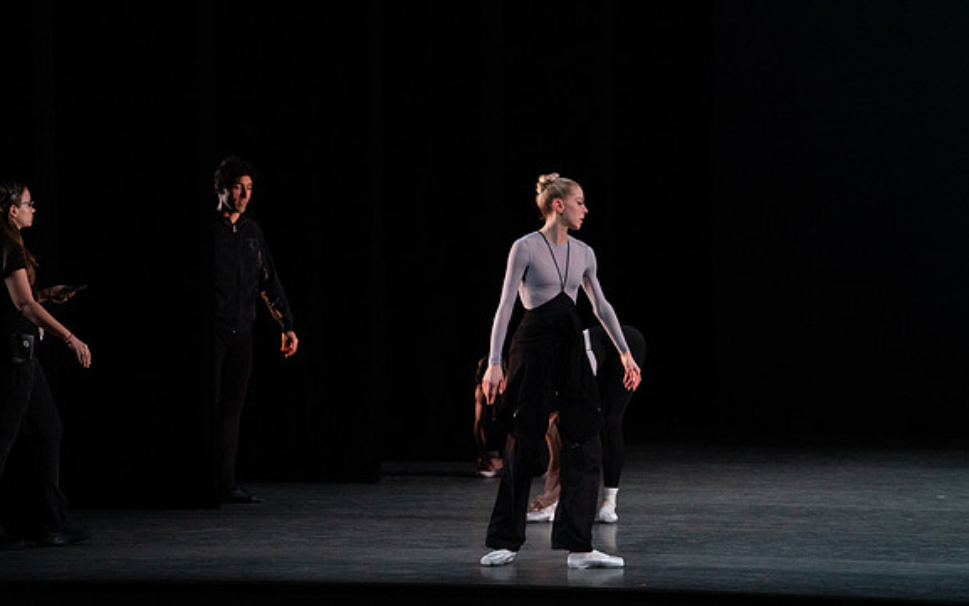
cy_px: 286
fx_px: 5415
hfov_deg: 10.2
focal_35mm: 205
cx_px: 485
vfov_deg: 6.4
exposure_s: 1/500
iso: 12800
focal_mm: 200
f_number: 8
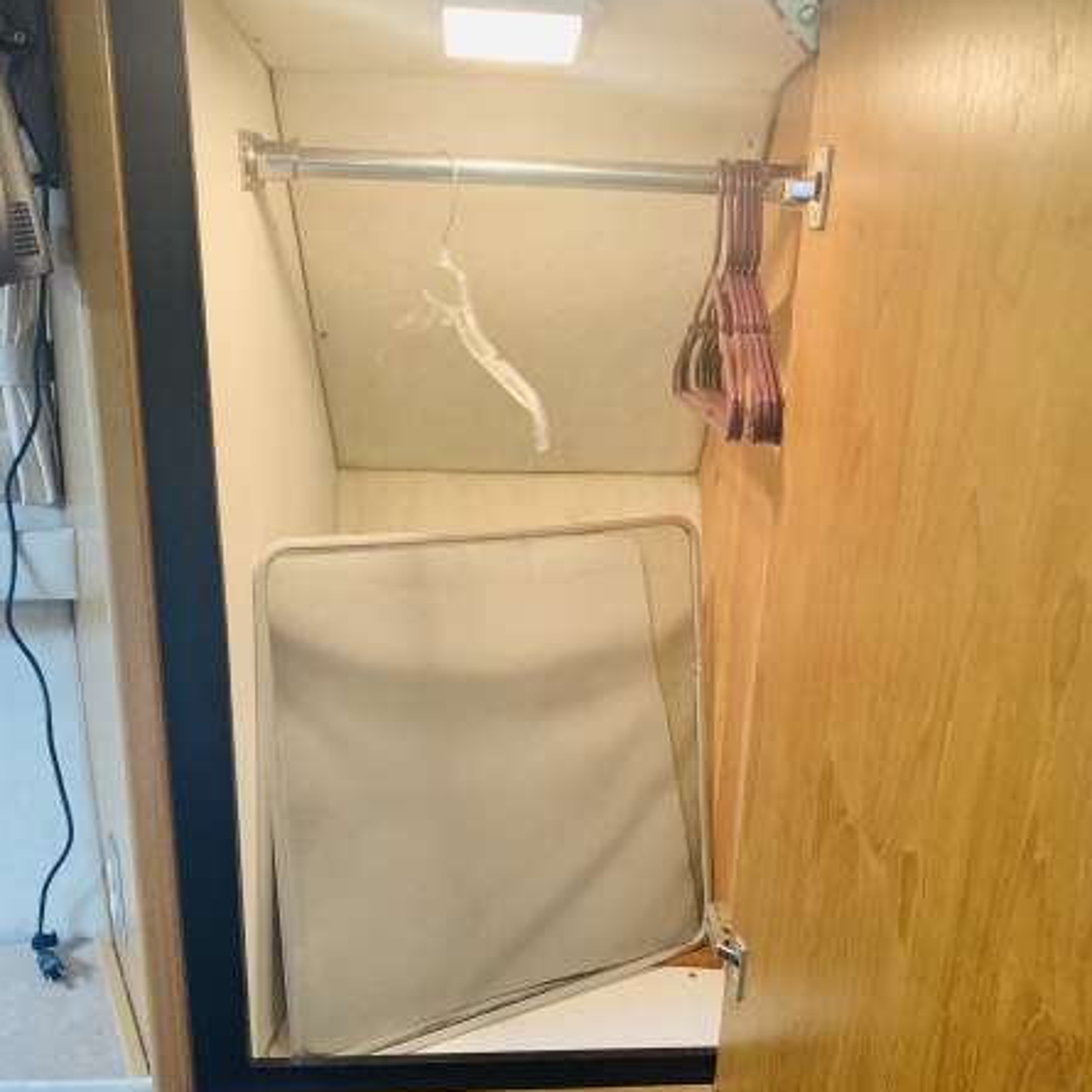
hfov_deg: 52.5
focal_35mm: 31
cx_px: 547
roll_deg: -0.6
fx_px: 1106
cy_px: 672
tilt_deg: -17.8
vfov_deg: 52.1
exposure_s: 1/30
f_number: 1.8
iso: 500
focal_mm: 4.25
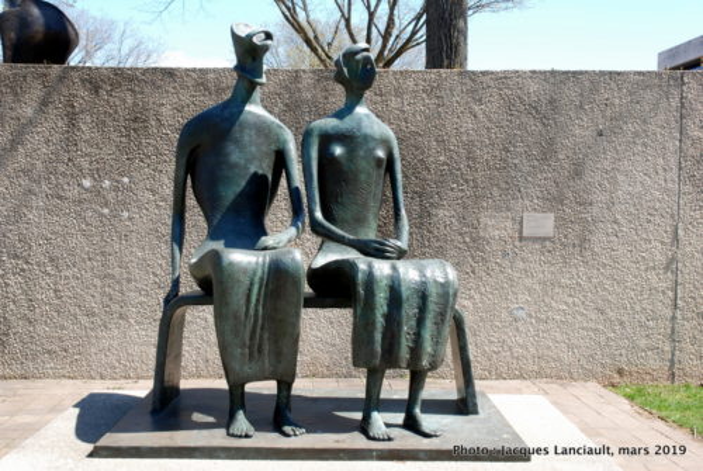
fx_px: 851
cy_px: 236
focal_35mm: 44
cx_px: 352
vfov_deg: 30.9
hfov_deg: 44.9
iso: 100
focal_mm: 29
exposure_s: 1/20
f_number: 16
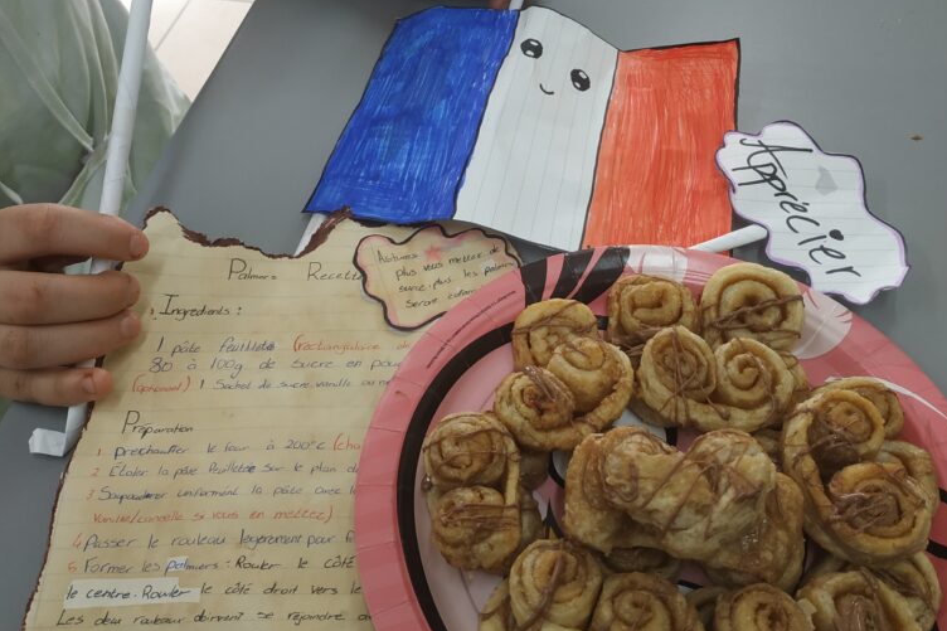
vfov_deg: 38.7
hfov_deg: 55.8
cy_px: 251
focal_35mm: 34
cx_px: 481
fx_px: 894
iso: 160
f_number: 1.9
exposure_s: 1/50
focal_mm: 3.94
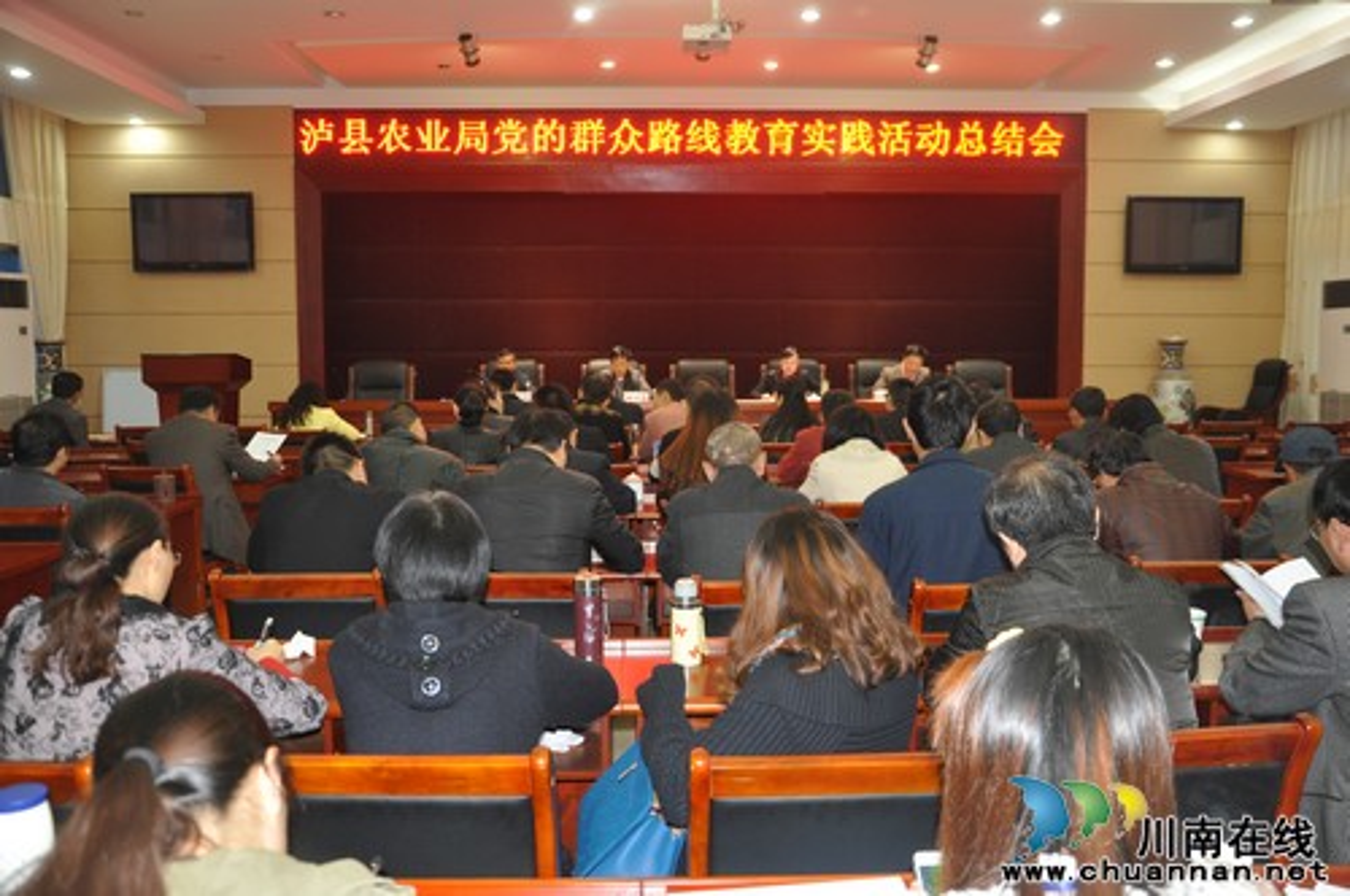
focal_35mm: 32
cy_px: 448
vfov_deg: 41.6
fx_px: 1180
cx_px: 675
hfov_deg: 59.6
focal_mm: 21
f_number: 3.8
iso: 800
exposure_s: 1/60
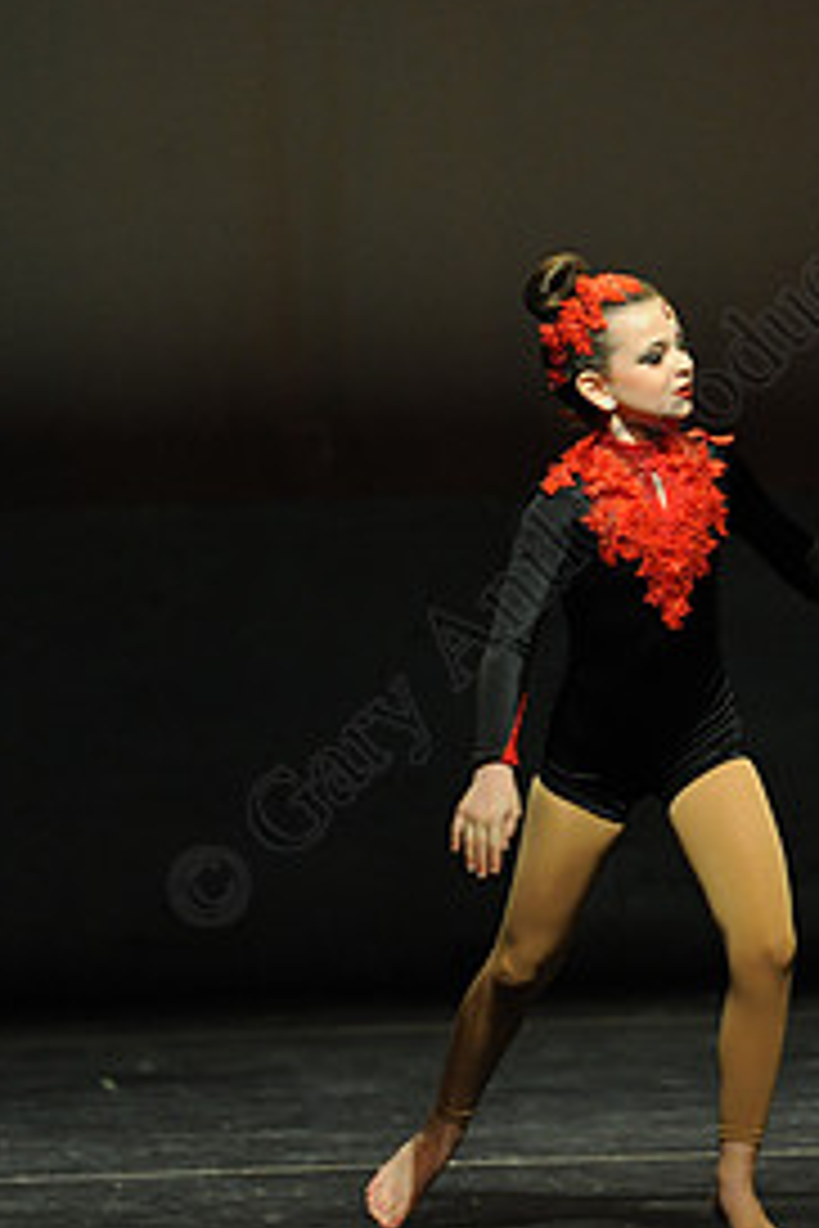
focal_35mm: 425
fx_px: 14502
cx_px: 598
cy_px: 517
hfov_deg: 3.2
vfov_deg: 4.9
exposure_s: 1/400
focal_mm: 200
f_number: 2.8
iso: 2500
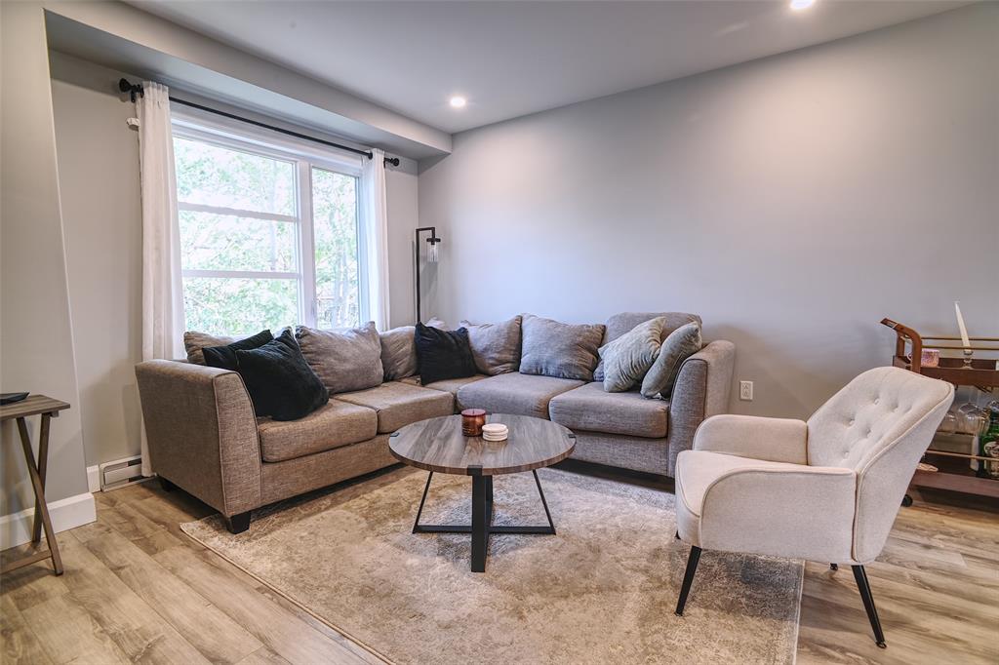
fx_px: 472
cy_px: 332
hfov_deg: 93.3
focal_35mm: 17
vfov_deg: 70.4
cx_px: 500
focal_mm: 17
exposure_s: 1/2
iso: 100
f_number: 11
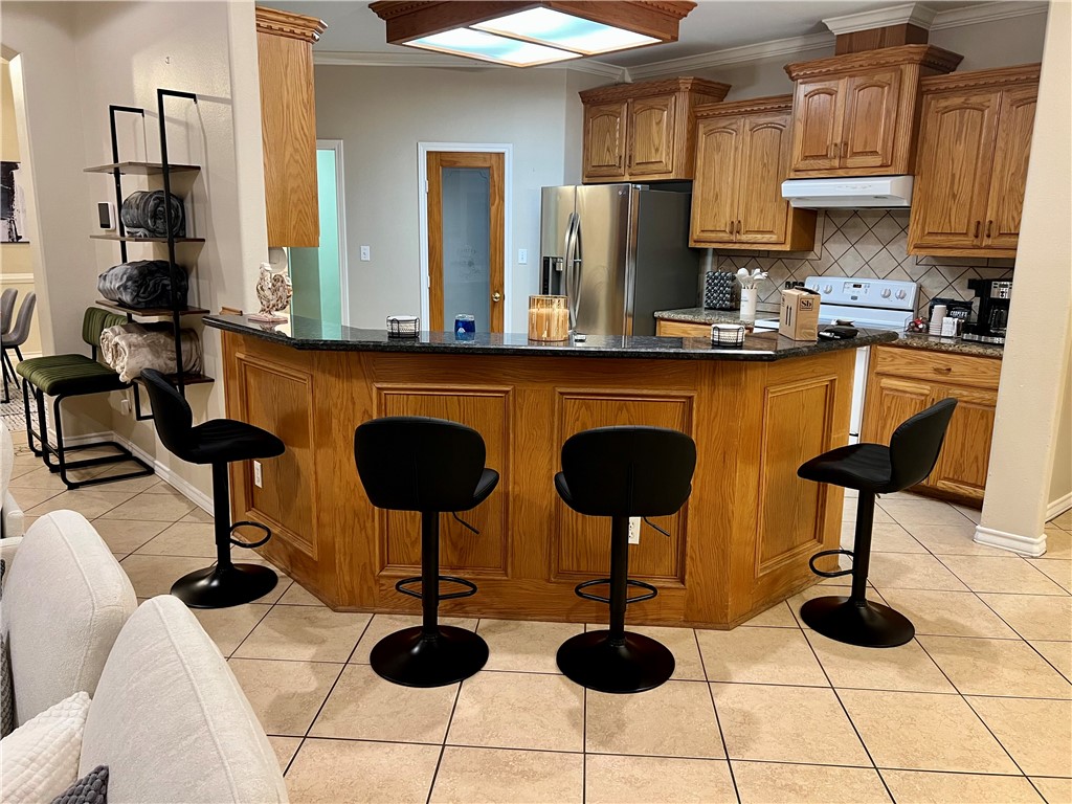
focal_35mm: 26
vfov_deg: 53.1
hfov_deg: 67.3
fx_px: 805
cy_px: 402
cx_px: 536
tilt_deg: -12.9
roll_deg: -0.6
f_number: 1.5
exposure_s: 1/60
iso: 320
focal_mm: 5.7
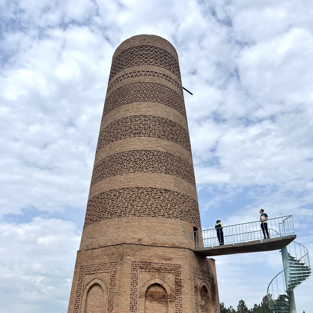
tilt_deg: +20.4
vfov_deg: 51.7
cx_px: 158
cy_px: 204
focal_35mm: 31
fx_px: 317
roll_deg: -0.7
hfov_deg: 52.5
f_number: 1.6
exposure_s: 1/6173
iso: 50
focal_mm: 5.1
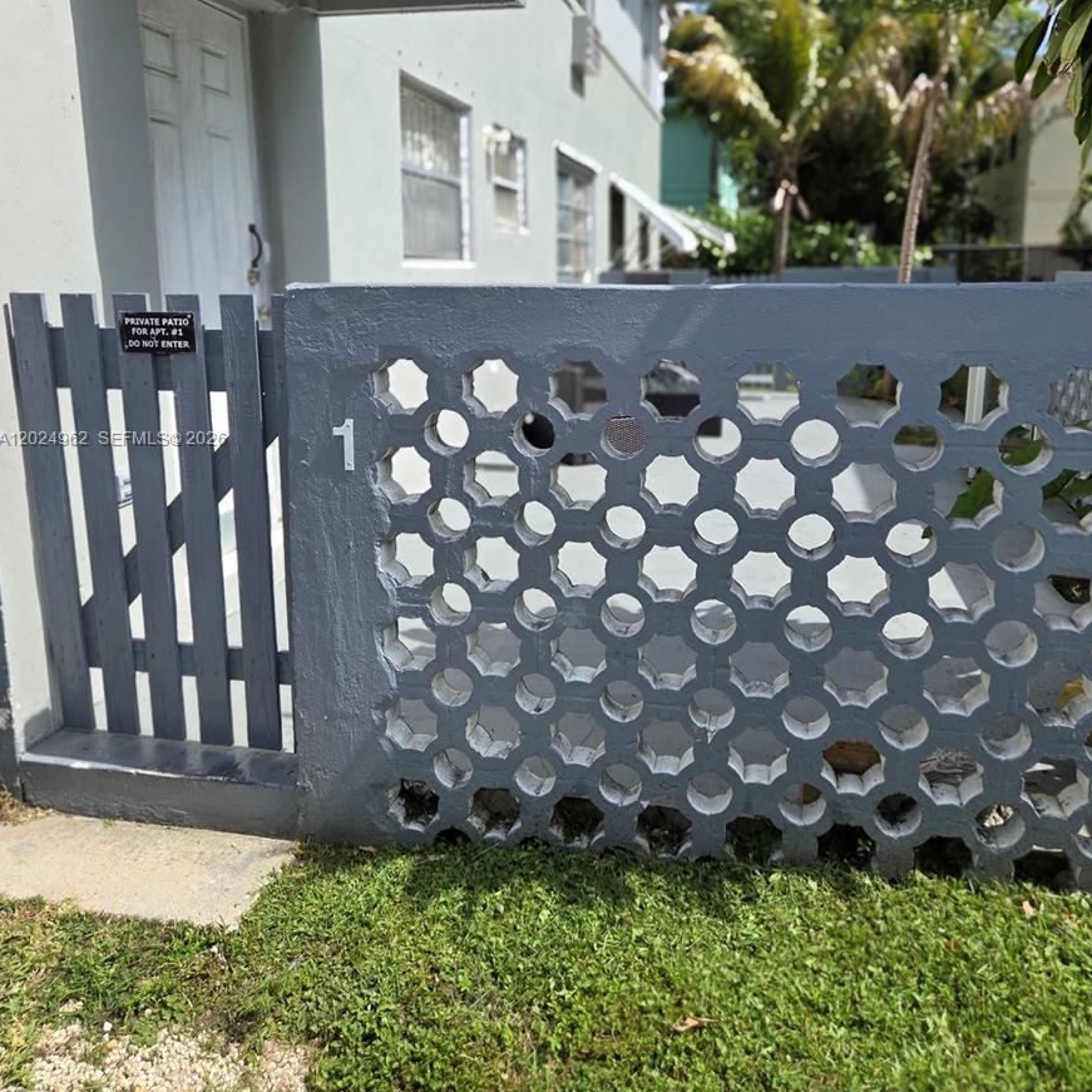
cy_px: 440
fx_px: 999
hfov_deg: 57.3
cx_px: 558
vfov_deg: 56.9
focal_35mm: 28
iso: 80
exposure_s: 1/4274
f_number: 1.8
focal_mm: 5.4
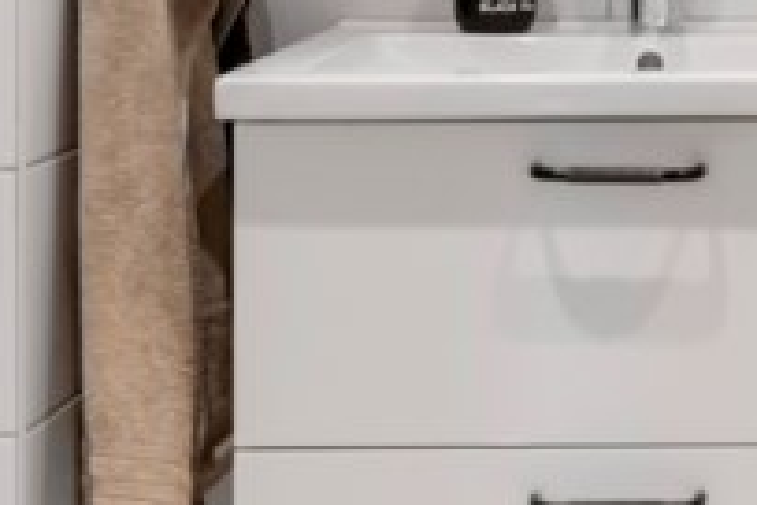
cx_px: 857
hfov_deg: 17.4
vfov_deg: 11.8
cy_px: -169
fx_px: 2376
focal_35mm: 113
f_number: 8
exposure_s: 1/8
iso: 800
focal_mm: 18
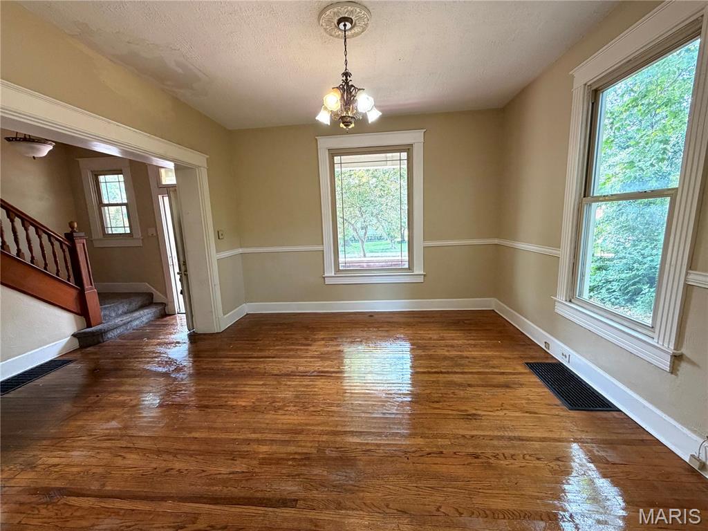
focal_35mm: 14
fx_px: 286
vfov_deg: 85.7
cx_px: 354
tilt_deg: -8.4
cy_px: 266
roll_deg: +2.0
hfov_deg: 102.1
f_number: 2.2
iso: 250
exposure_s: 1/120
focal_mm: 2.22
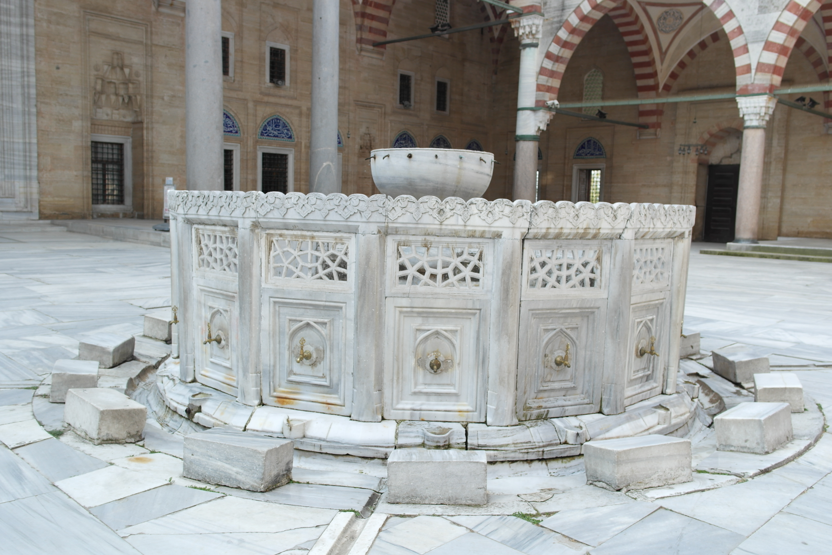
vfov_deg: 43.6
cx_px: 416
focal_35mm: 30
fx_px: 693
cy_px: 278
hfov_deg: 61.9
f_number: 4.5
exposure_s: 1/160
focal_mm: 20
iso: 100
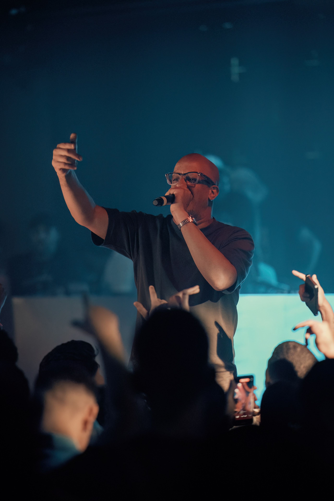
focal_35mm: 135
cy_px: 250
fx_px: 1879
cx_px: 167
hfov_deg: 10.2
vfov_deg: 15.2
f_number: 2
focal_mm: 135
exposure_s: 1/250
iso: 4000
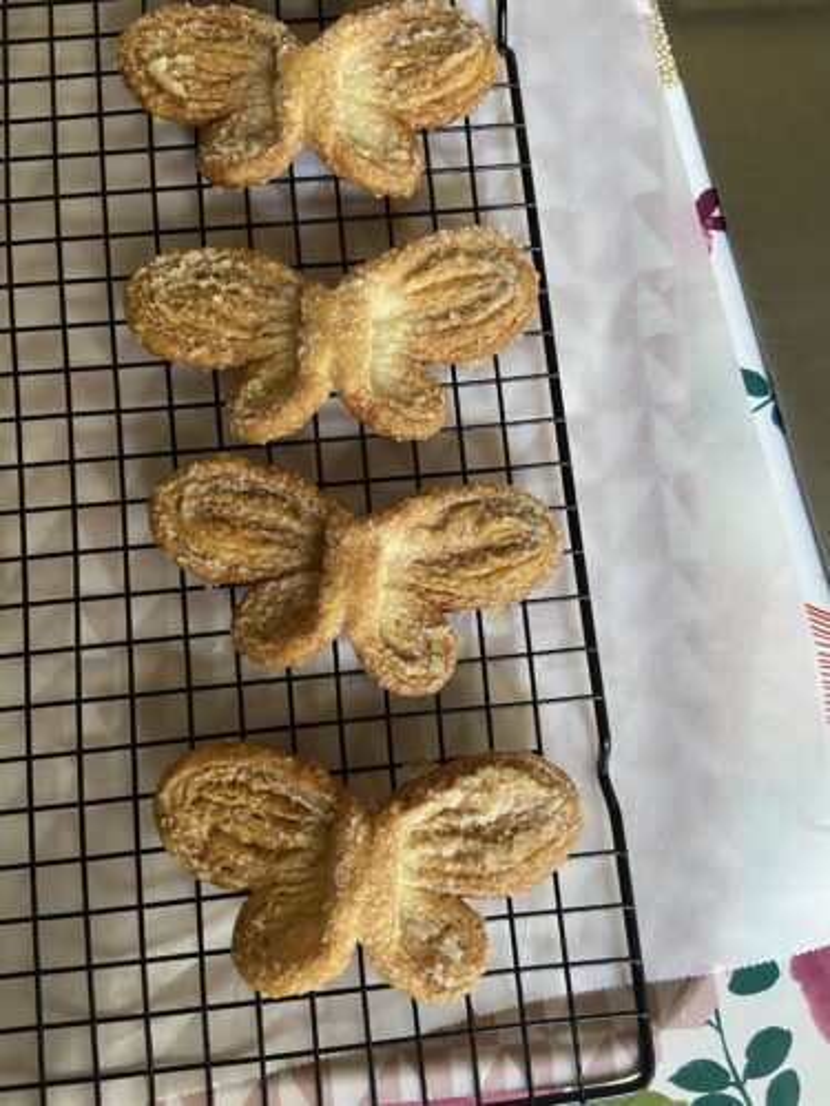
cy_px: 553
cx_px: 415
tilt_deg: -80.4
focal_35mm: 26
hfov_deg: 53.1
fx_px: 831
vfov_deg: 67.3
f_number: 1.8
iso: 500
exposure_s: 1/47
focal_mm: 4.25
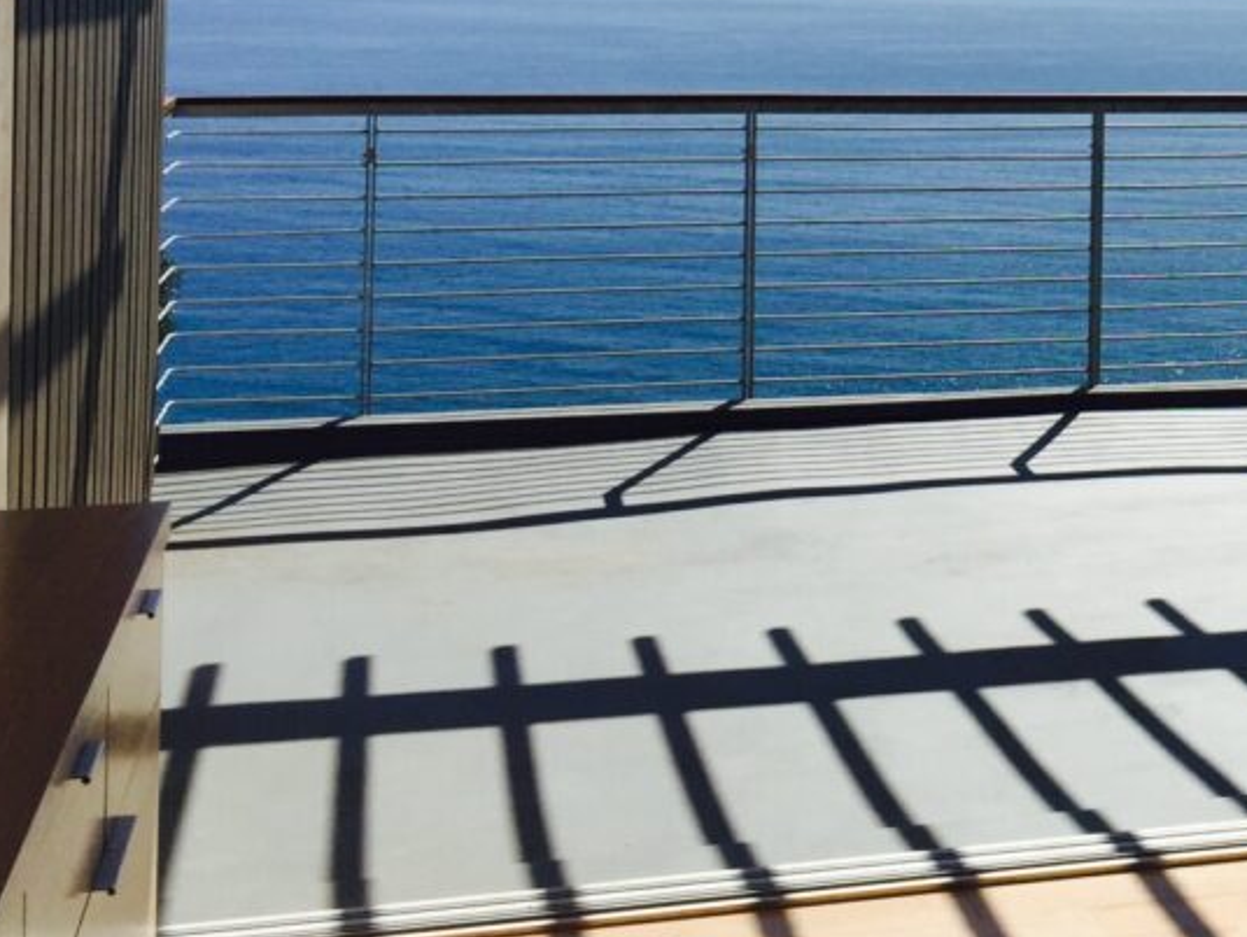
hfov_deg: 28.5
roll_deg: -0.7
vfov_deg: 21.7
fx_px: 2343
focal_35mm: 65
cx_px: 1147
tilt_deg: +1.9
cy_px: -26
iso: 32
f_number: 2.2
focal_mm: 4.15
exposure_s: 1/5650
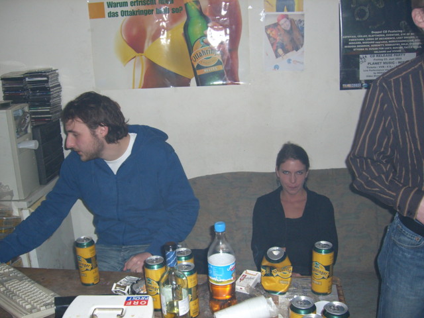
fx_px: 465
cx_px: 212
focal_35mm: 38
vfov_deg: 37.7
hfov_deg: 49.0
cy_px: 159
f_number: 2.7
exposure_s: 1/60
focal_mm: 6.2
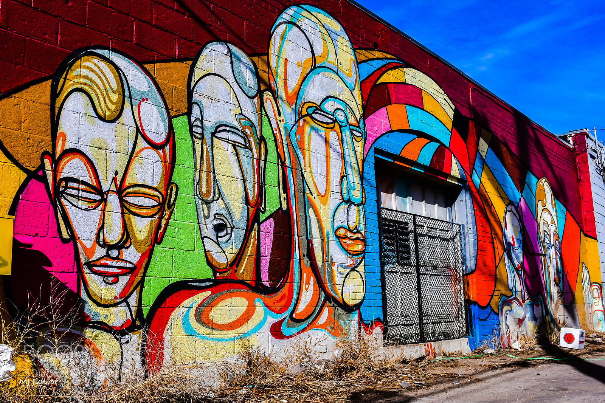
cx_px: 302
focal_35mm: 30
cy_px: 202
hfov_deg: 61.9
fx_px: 504
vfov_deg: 43.6
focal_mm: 20
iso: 200
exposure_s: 1/500
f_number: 11
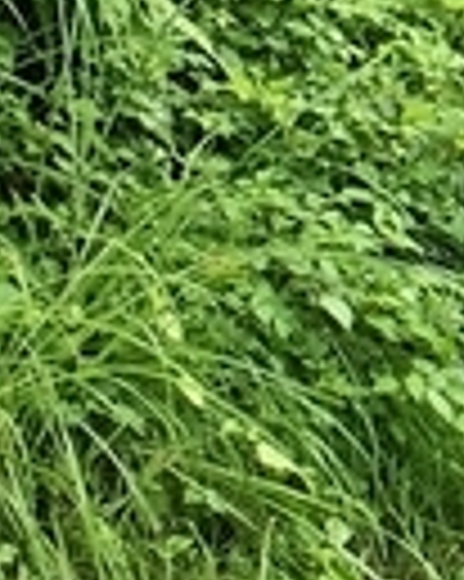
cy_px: -135
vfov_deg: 7.3
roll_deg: +1.9
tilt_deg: -5.7
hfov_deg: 5.7
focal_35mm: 263
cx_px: 1005
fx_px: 4520
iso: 25
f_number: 2.2
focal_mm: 4.15
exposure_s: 1/176
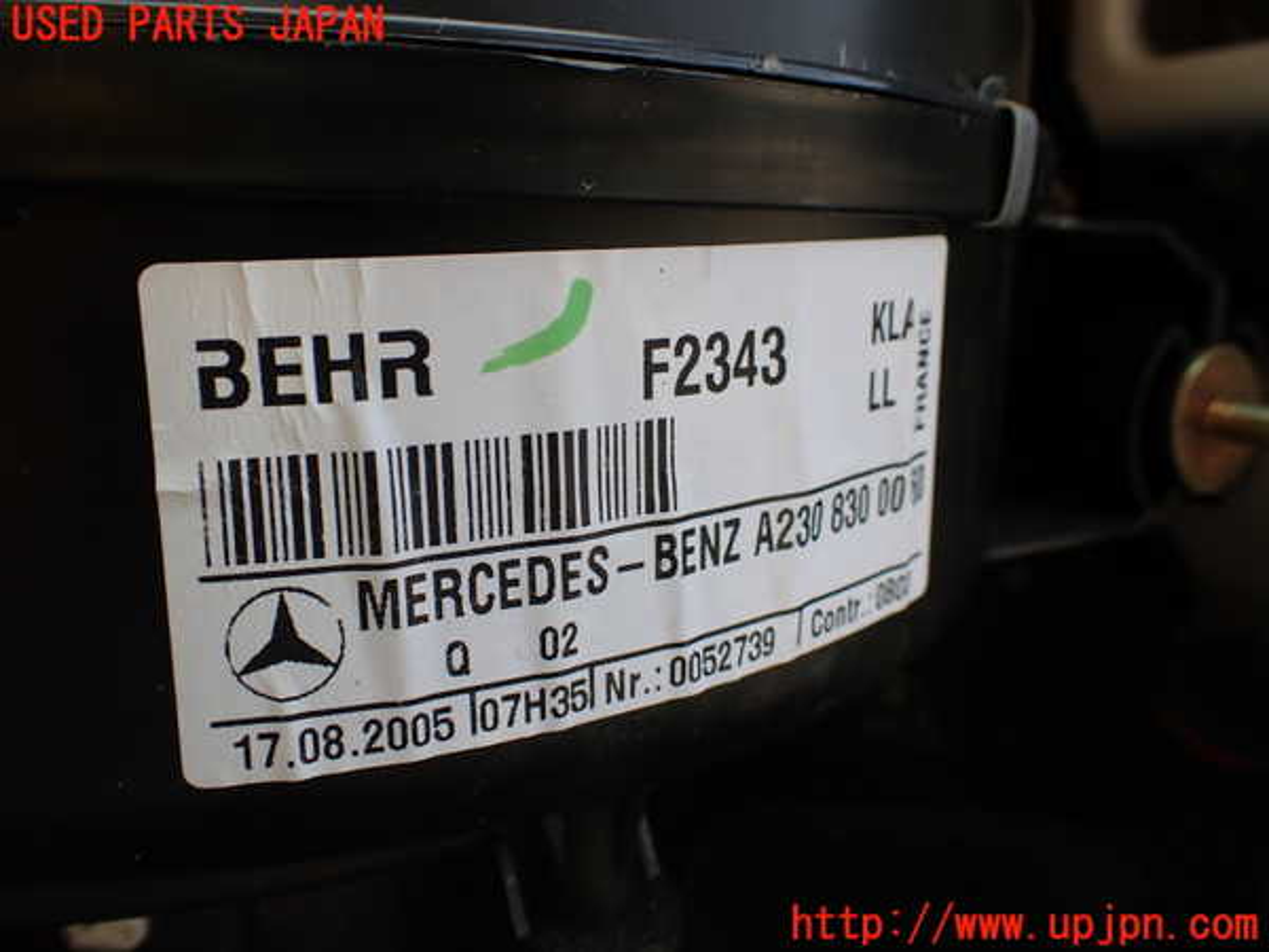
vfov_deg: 46.8
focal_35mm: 30
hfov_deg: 60.0
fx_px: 1100
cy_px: 476
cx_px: 634
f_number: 3.2
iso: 100
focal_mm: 5.4
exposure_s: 1/200
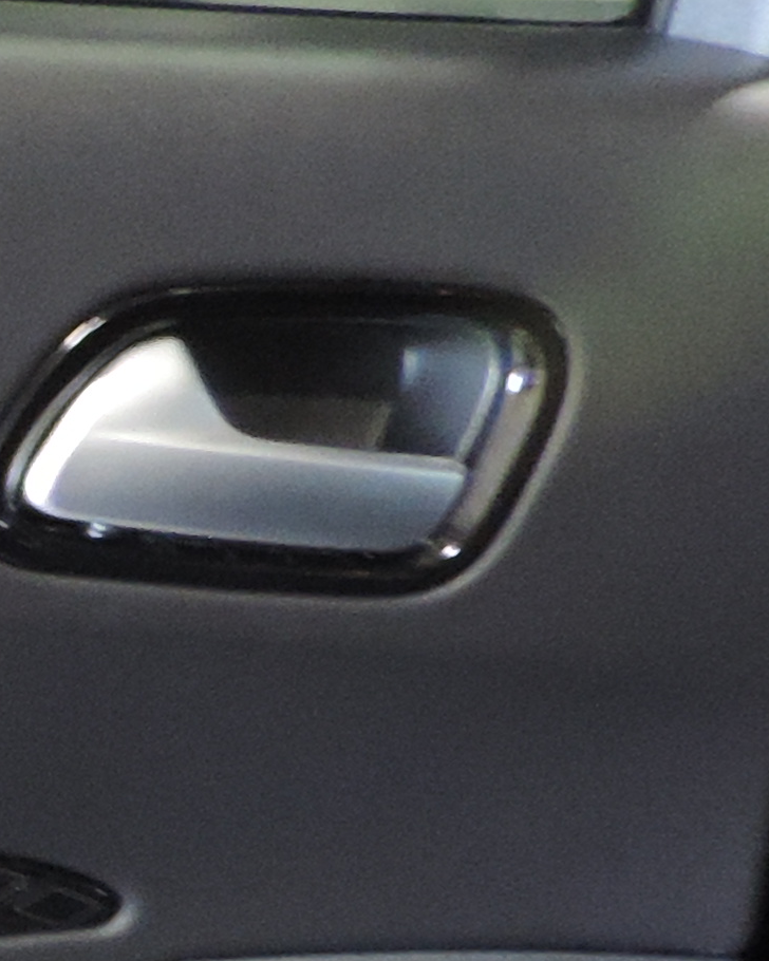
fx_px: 3585
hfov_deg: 10.3
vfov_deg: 14.5
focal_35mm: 126
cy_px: 1346
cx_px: -1209
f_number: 3
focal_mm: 4.3
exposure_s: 1/10
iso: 400
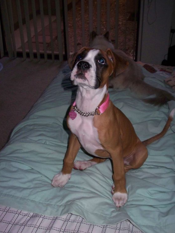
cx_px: 86
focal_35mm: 43
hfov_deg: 33.6
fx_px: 289
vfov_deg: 43.8
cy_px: 129
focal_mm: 6.3
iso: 200
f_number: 3.9
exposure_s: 1/60
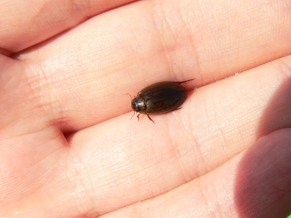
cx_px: 146
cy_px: 109
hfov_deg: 21.8
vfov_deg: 16.4
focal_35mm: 90
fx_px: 757
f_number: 6.5
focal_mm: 15
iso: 100
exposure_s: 1/400
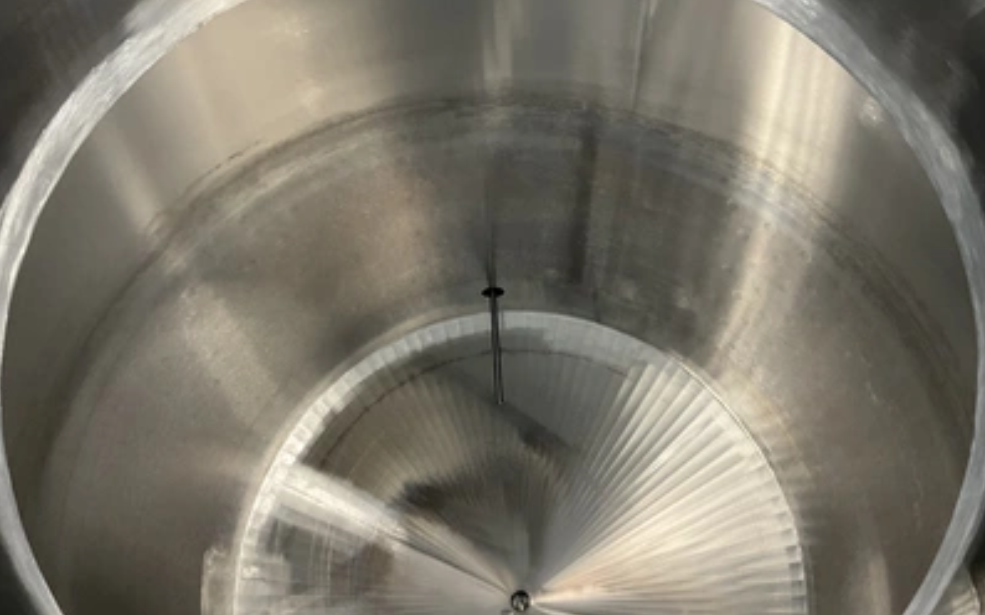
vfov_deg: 40.5
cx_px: 494
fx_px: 832
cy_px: 263
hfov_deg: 61.2
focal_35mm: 31
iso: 160
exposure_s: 1/60
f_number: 1.8
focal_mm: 3
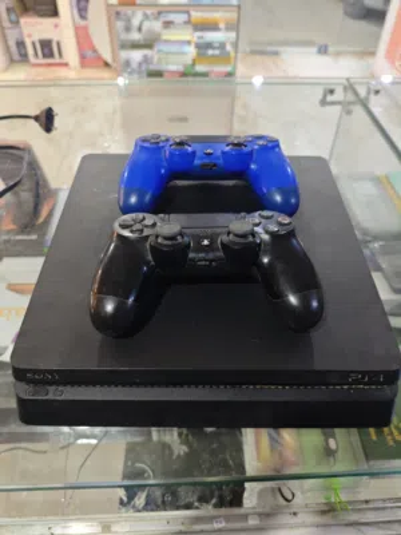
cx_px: 200
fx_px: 402
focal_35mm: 26
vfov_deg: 67.3
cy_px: 268
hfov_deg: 53.1
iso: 160
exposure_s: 1/25
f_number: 1.59
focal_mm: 4.94
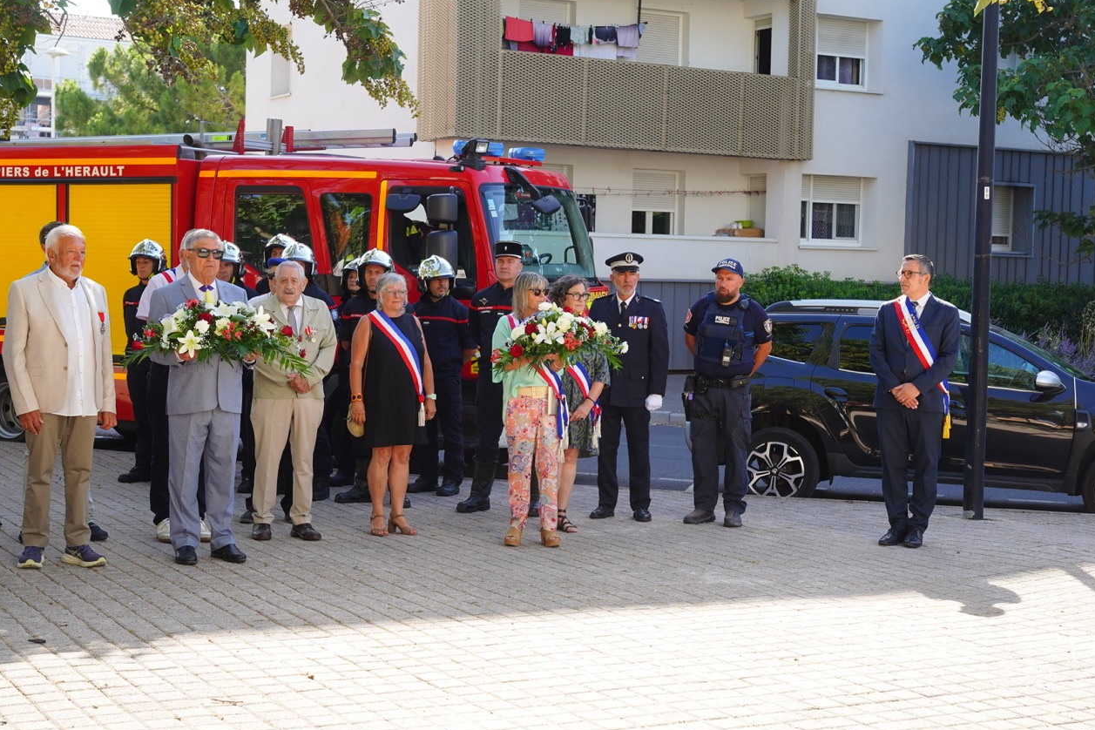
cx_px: 556
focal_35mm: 56
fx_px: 1703
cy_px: 367
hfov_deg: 35.6
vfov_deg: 24.2
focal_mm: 55
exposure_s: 1/400
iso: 800
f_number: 7.1
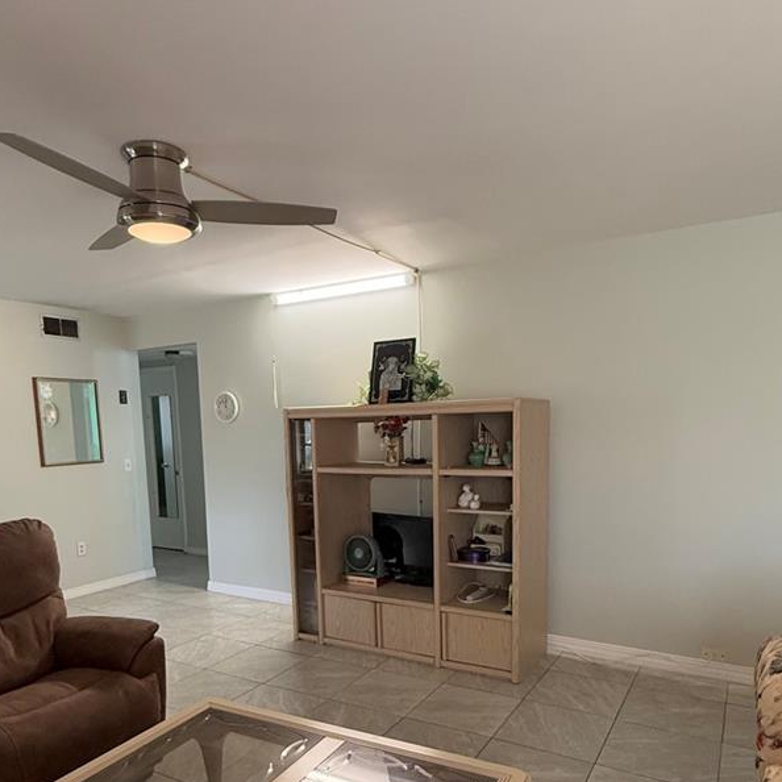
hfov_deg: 62.9
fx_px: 639
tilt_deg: -7.9
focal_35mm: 25
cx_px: 387
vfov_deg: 61.6
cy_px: 513
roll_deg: +1.0
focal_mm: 2.22
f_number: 2.2
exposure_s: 1/120
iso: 400
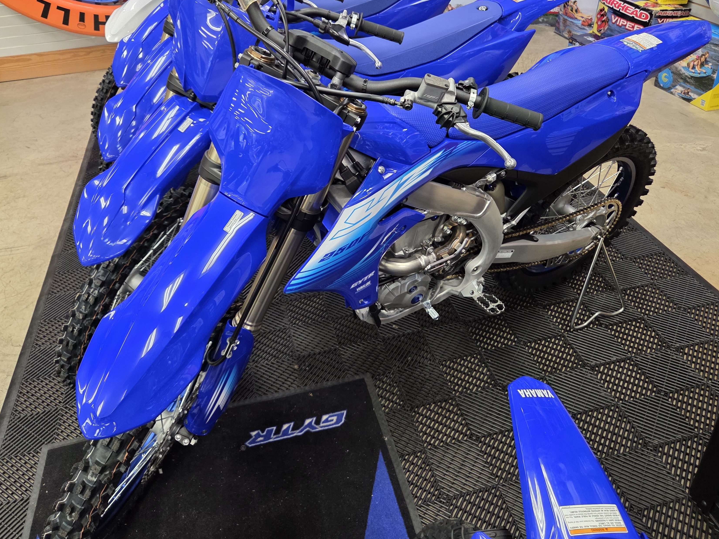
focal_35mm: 28
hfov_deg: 63.4
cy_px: 217
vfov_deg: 49.4
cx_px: 352
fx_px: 582
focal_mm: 5.4
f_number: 1.8
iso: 320
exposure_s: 1/120
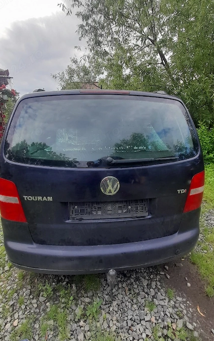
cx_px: 108
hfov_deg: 71.3
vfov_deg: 97.7
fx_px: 149
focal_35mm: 16
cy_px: 162
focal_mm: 1.42
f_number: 2.2
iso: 40
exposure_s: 1/227
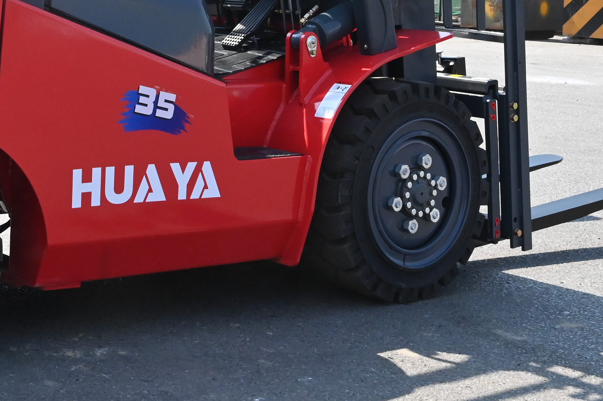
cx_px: 37
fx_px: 1395
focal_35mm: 83
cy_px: -75
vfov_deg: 15.8
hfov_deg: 23.6
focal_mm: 31.5
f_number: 14
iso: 2500
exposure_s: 1/800
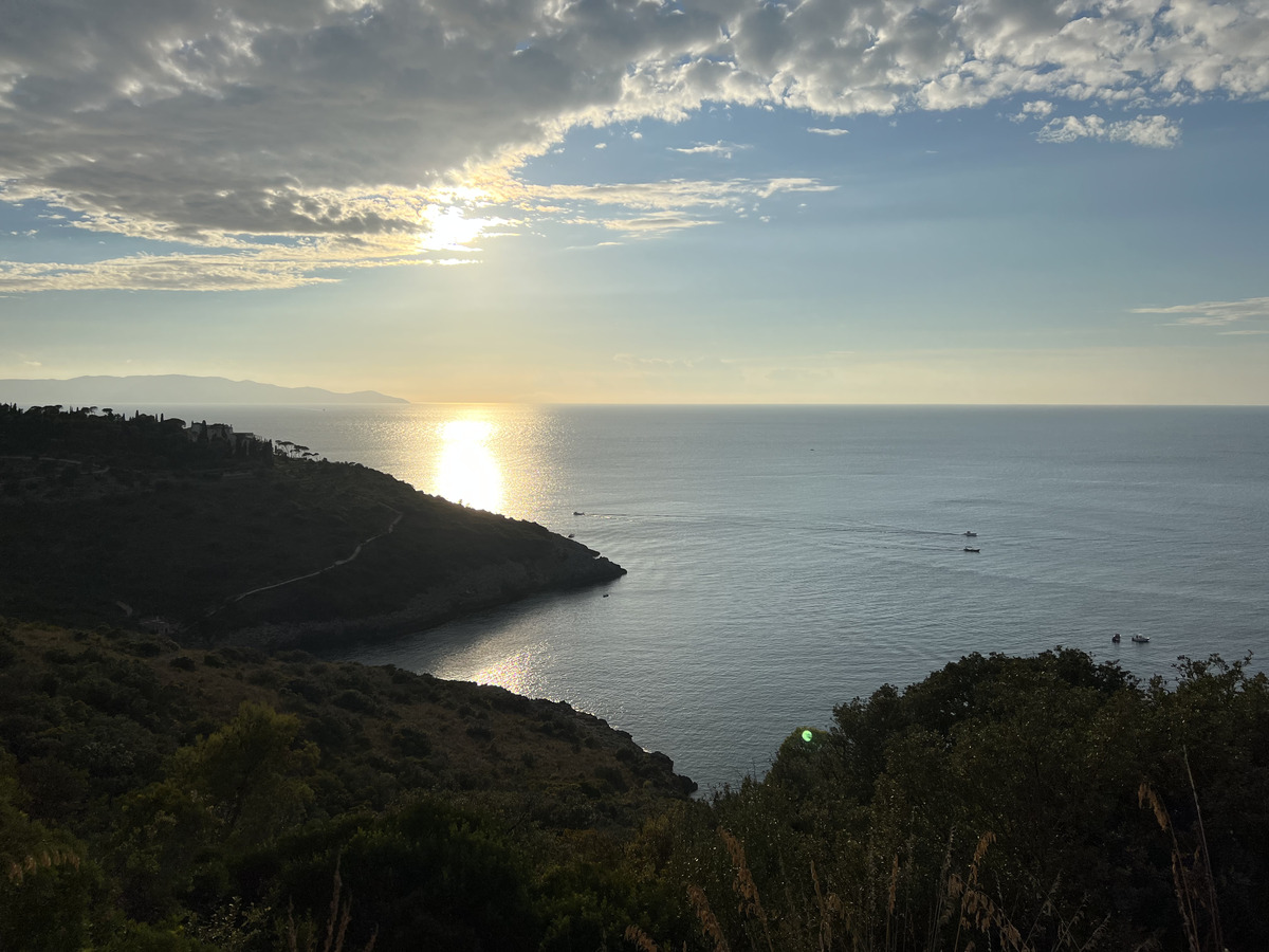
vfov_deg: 53.1
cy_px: 476
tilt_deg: -5.2
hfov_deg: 67.3
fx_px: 953
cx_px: 634
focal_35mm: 26
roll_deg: +0.1
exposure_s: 1/16393
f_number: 1.5
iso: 50
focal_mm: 5.7
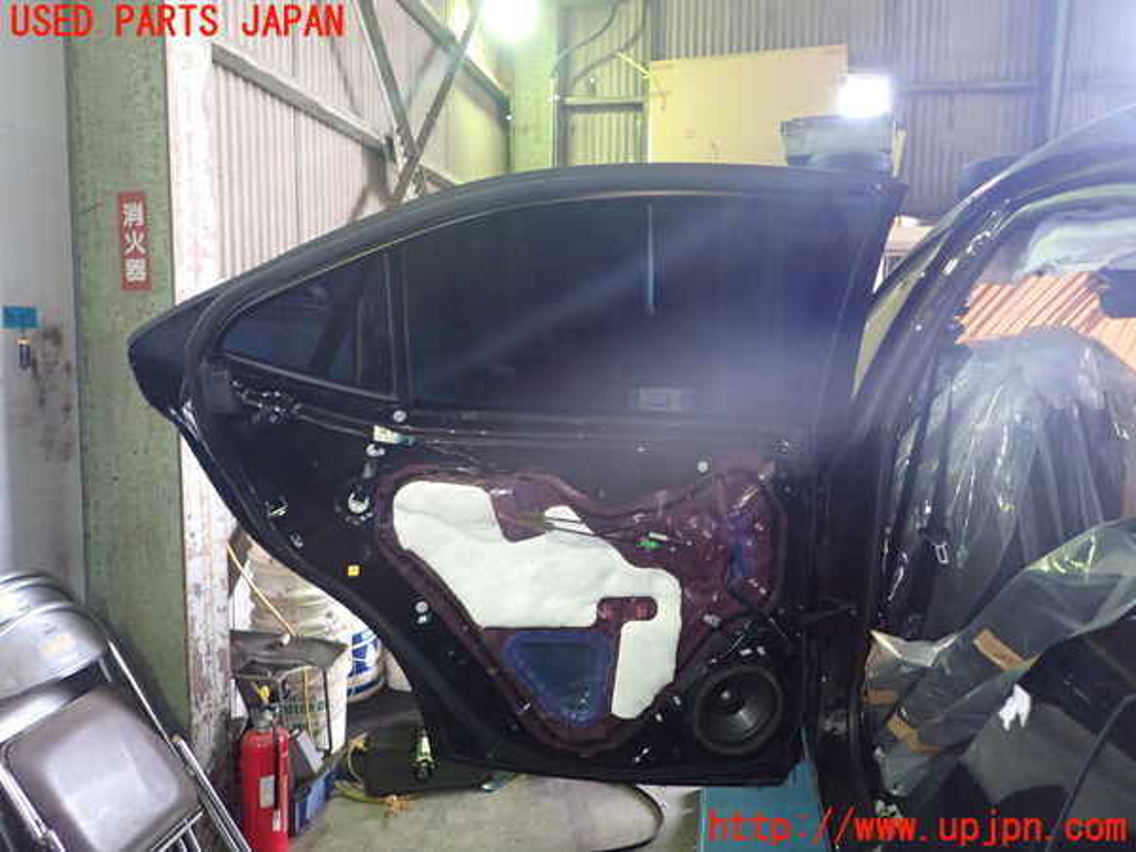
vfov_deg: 54.9
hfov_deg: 69.4
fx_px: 820
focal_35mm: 25
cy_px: 426
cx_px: 568
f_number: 2
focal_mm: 4.5
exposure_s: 1/30
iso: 320
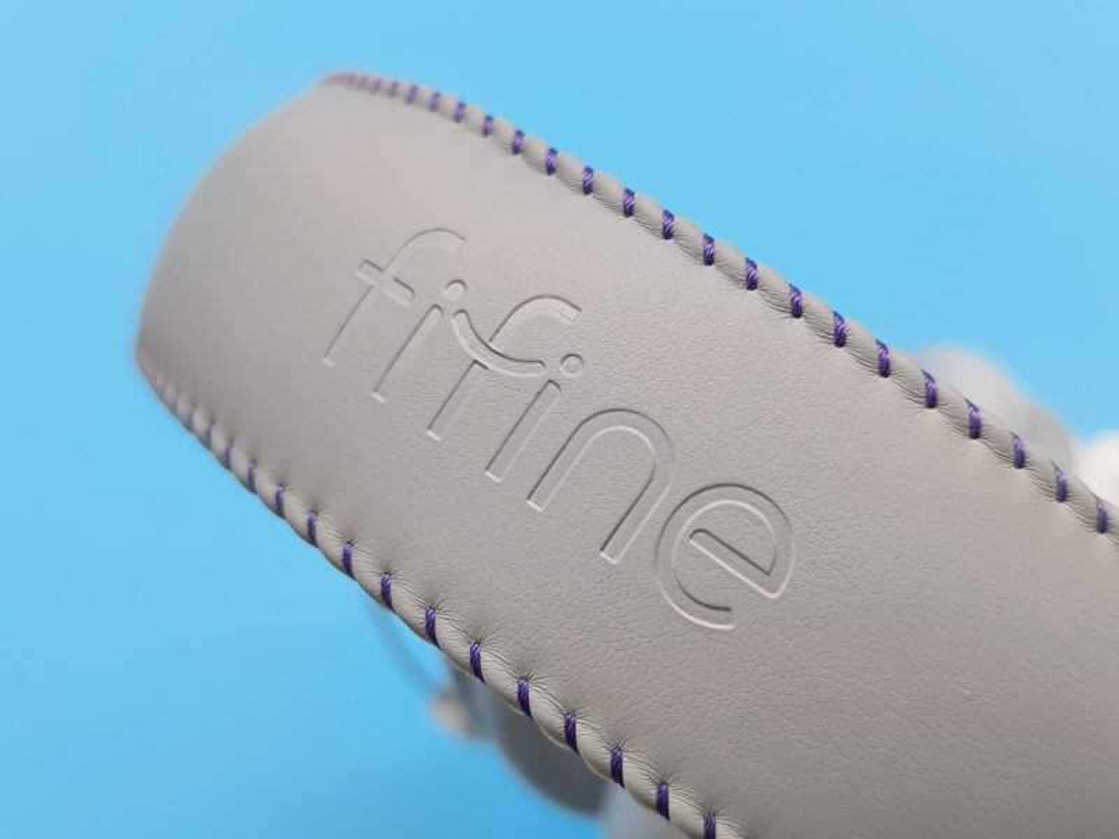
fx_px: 1358
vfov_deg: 34.3
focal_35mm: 42
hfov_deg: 44.8
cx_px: 560
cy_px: 420
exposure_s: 1/100
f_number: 1.65
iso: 200
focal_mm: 6.14
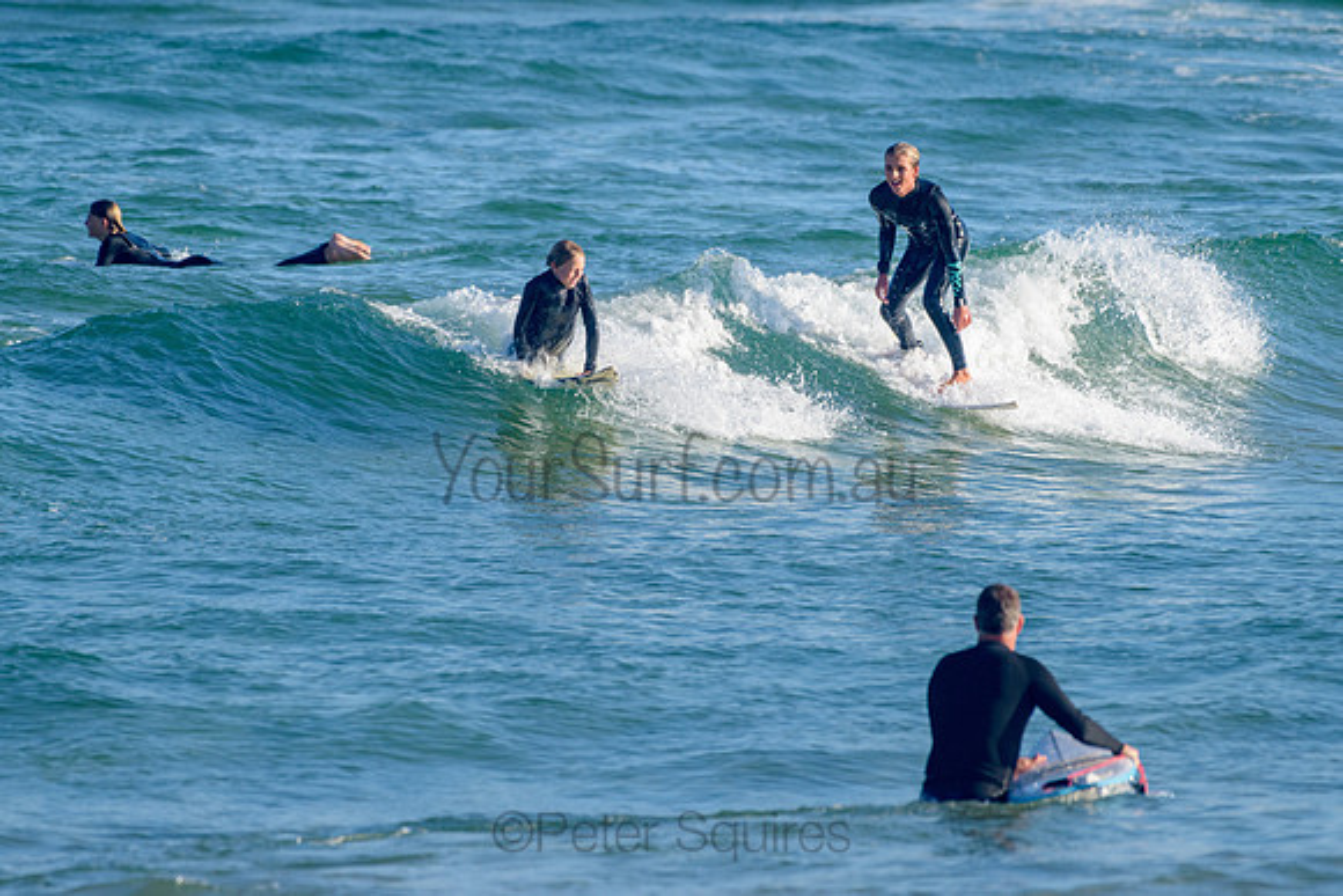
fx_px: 22881
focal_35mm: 613
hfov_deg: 3.4
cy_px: 354
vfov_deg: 2.2
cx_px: 668
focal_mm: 500
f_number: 5.6
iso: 400
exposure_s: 1/2000
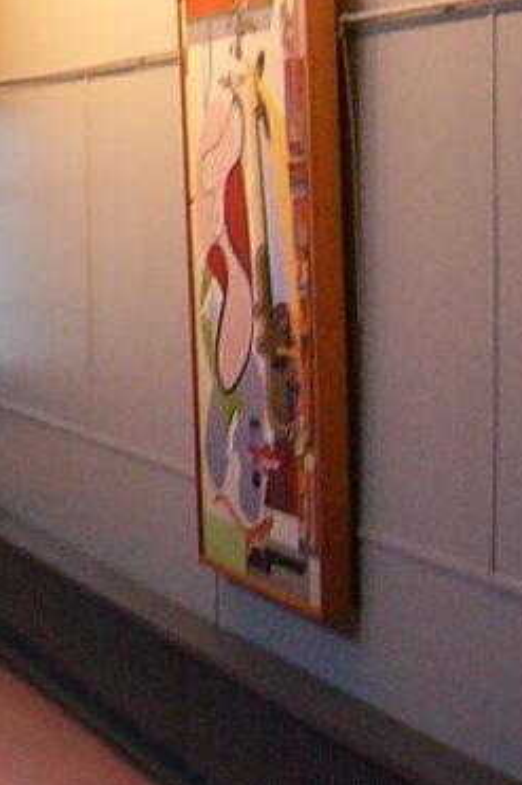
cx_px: -558
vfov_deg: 18.1
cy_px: 143
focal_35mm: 112
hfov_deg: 11.0
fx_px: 2438
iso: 200
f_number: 2.8
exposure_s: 1/8
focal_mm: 5.8
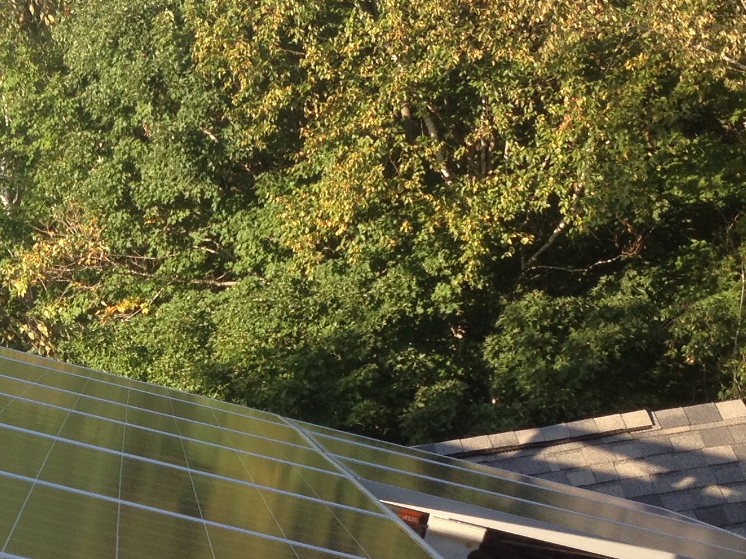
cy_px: 594
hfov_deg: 19.3
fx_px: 2133
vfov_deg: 14.6
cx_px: 9
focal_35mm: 99
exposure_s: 1/343
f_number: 2.4
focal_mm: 4.28
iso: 50
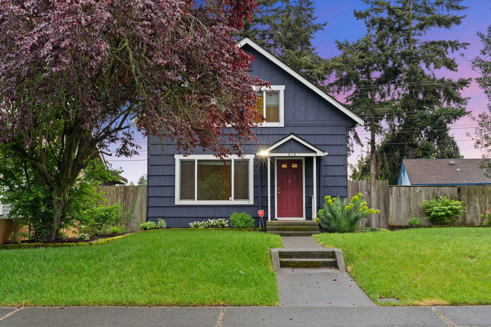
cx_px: 246
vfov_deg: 29.9
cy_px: 164
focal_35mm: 45
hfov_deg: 43.6
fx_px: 614
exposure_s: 2
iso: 250
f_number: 11
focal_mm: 45
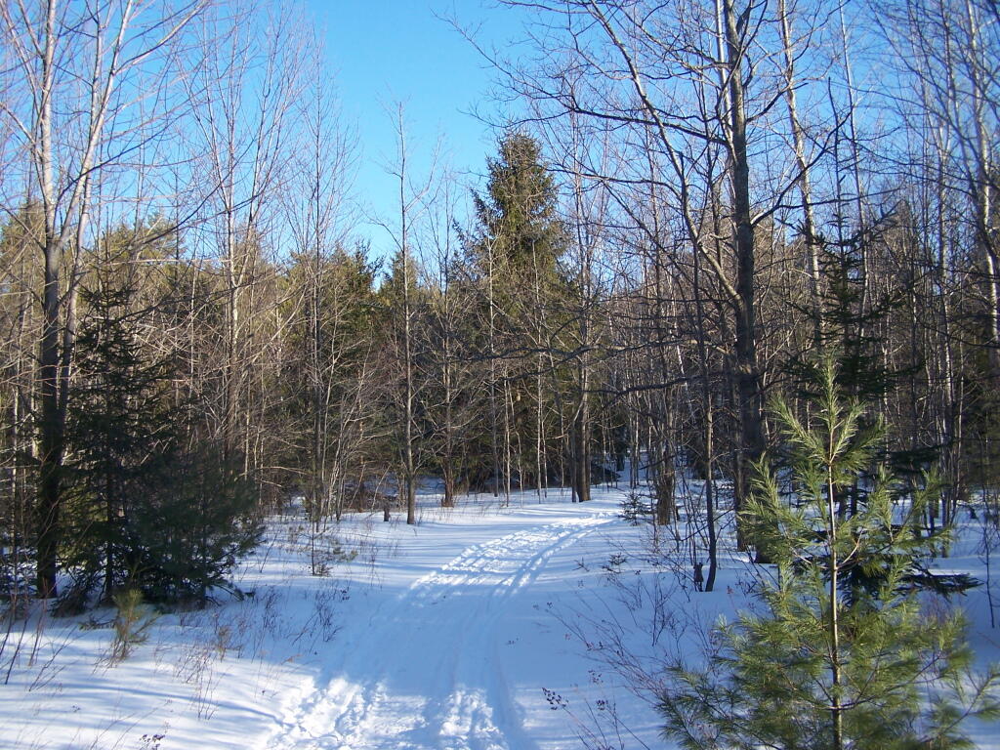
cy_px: 375
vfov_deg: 37.7
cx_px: 500
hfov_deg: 49.0
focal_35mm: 38
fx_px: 1098
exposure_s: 1/500
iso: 80
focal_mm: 6.3
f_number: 2.8
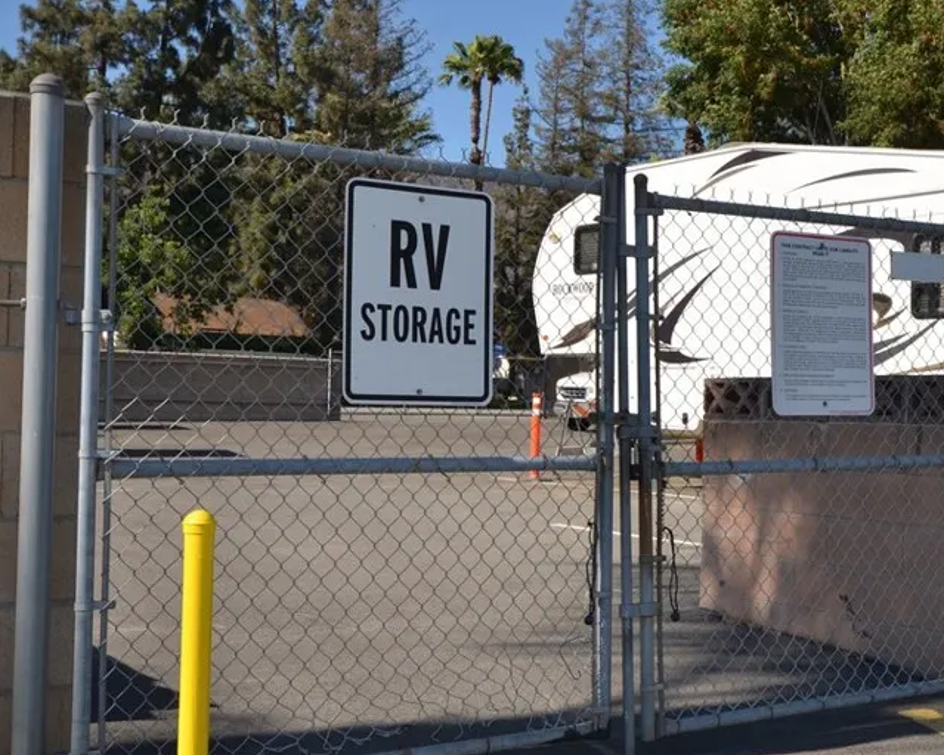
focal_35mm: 54
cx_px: 665
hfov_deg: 34.3
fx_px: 1508
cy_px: 363
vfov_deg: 28.1
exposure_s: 1/250
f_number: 7.1
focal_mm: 24
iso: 100
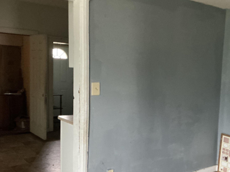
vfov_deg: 34.3
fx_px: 279
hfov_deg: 43.5
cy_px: 95
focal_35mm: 42
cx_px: 169
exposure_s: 1/30
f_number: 1.8
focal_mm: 3
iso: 500
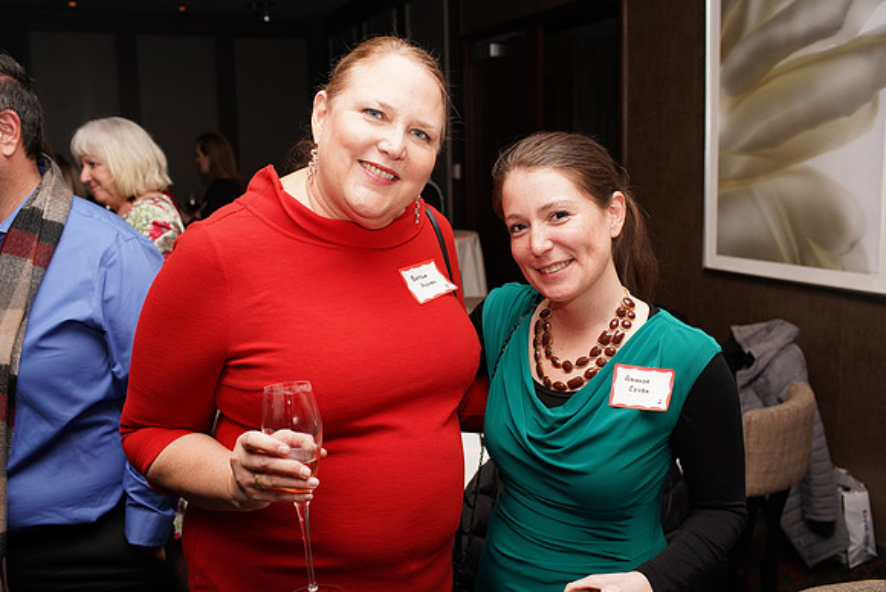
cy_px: 296
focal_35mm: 35
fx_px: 862
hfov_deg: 54.4
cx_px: 443
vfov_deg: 37.9
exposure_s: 1/160
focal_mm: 35
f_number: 5
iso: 1000
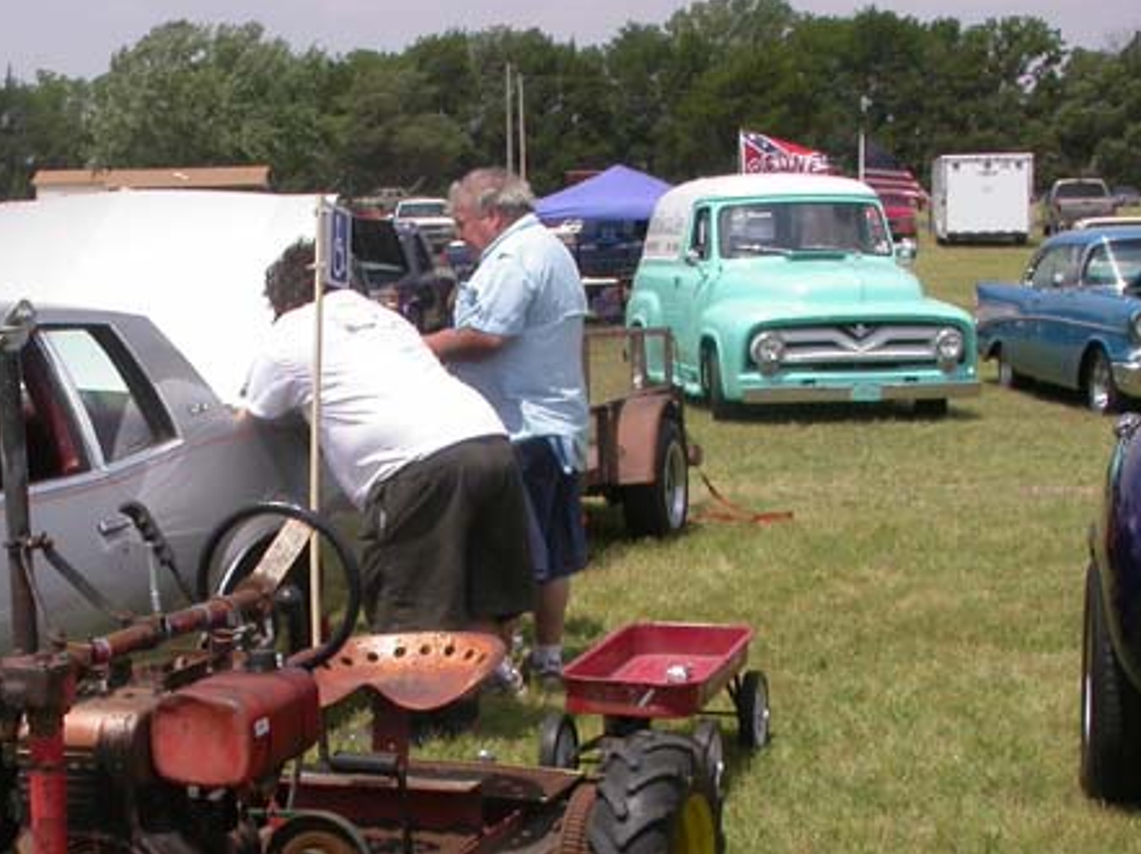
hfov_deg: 27.9
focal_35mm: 69
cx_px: 316
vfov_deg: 20.9
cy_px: 725
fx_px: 2272
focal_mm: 7.85
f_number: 7.5
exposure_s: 1/378
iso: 100
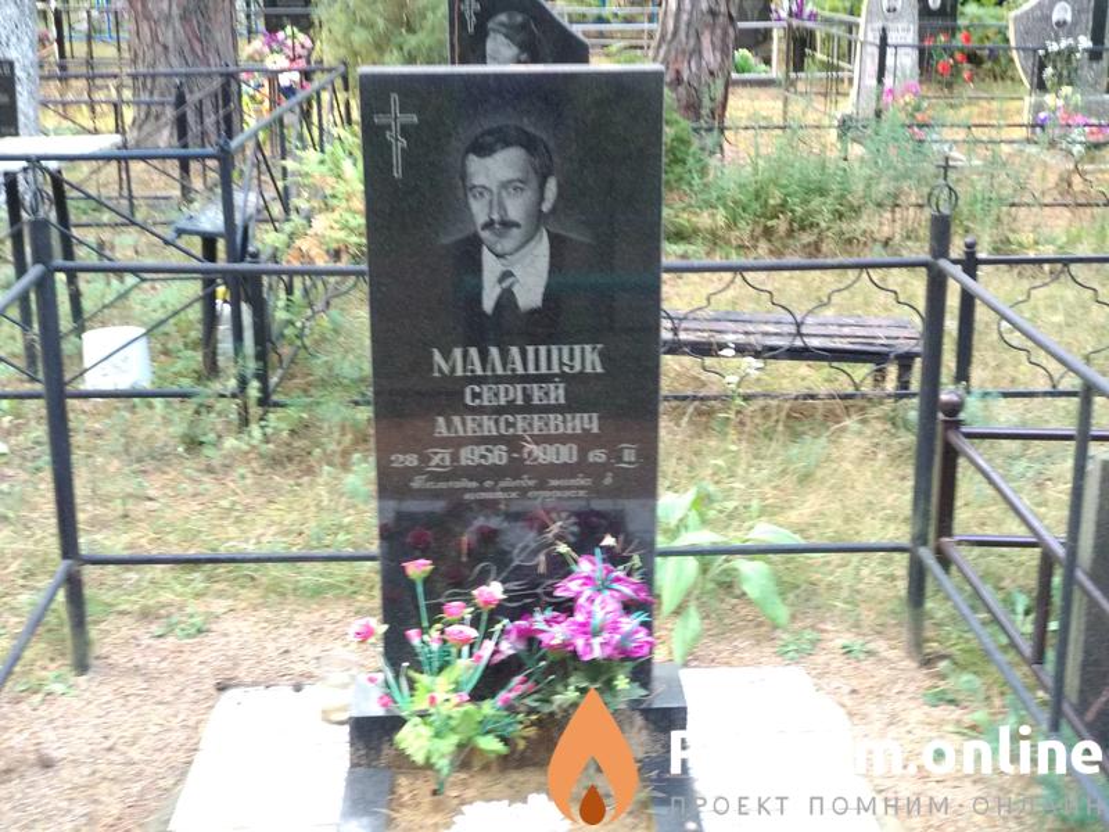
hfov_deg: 36.8
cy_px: 416
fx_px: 1666
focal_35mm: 52
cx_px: 554
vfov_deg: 28.0
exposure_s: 1/40
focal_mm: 5.99
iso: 800
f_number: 2.6
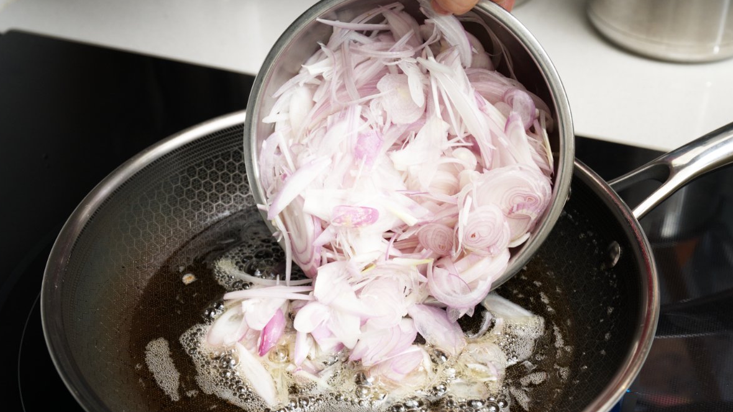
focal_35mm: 49
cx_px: 363
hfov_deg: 42.1
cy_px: 242
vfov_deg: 24.4
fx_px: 952
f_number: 8
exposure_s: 1/160
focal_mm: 46
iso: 1000
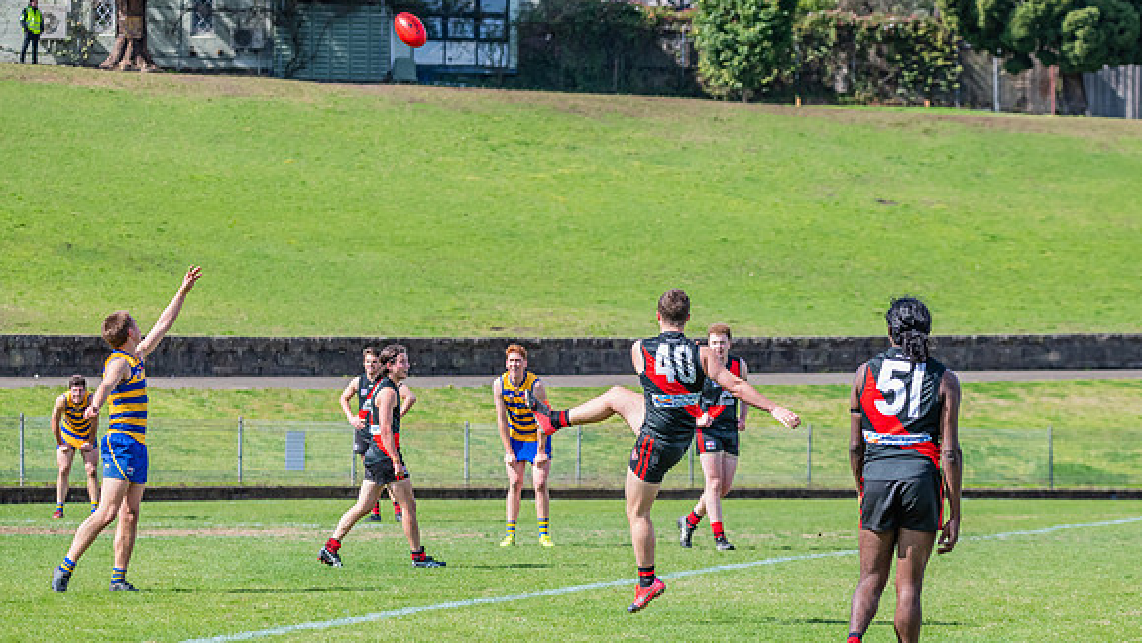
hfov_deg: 10.8
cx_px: 636
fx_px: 6056
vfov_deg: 6.1
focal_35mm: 200
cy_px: 393
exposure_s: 1/1600
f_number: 7.1
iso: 800
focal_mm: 170
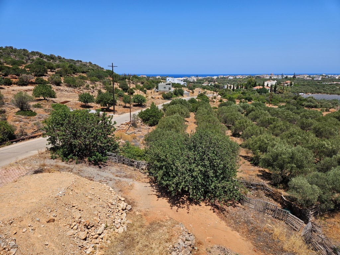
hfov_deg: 73.9
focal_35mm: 23
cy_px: 128
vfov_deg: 58.9
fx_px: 226
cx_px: 170
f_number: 1.8
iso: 25
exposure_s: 1/2423
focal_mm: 5.4
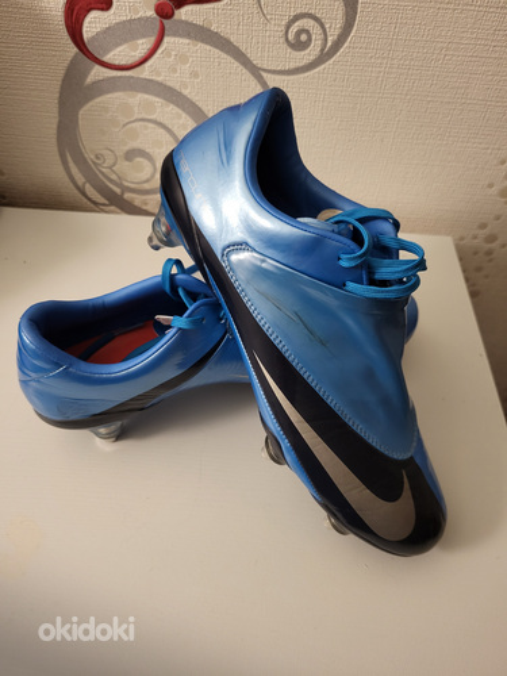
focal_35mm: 26
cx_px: 254
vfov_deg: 67.3
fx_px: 508
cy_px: 338
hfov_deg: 53.1
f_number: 1.8
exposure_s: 1/50
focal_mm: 5.4
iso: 500
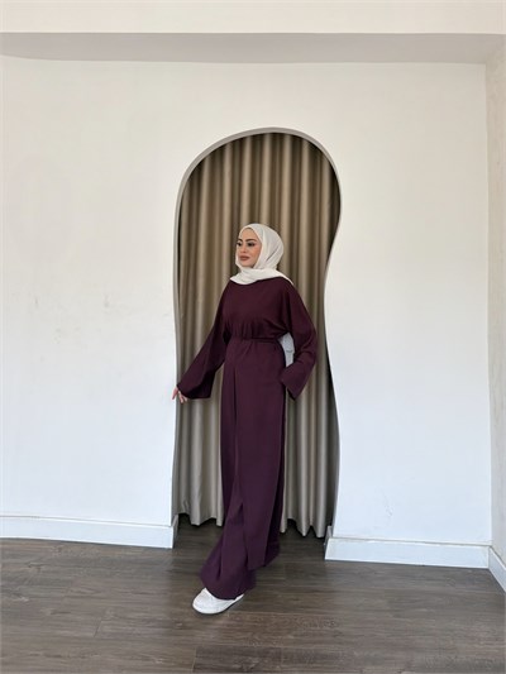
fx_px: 468
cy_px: 337
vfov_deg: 71.6
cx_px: 253
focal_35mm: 24
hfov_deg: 56.8
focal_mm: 6.76
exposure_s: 1/1618
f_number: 1.78
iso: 320
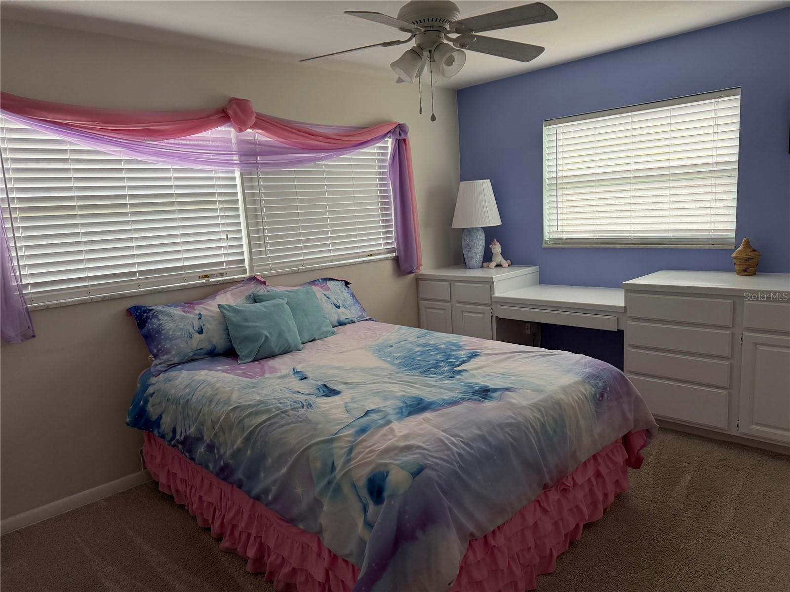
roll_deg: +3.3
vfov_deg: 56.8
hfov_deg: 71.6
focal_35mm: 24
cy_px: 296
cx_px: 395
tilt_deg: -10.1
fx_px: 548
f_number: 1.78
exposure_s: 1/120
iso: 250
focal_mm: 6.76
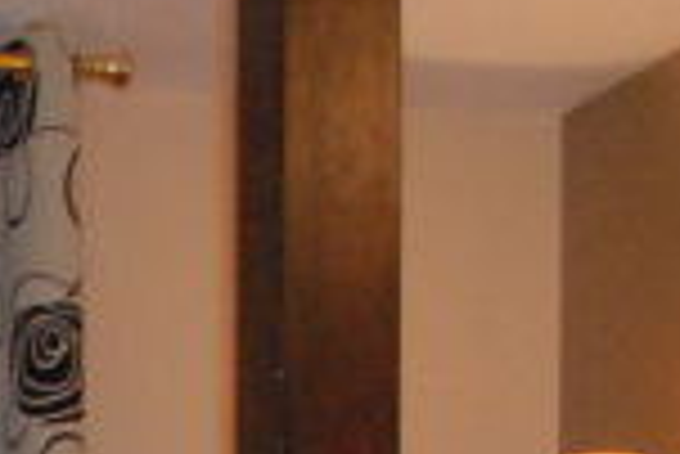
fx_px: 3857
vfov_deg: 6.4
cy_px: 1108
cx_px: -689
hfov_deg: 9.4
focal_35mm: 204
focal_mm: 20
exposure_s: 1/60
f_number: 6.3
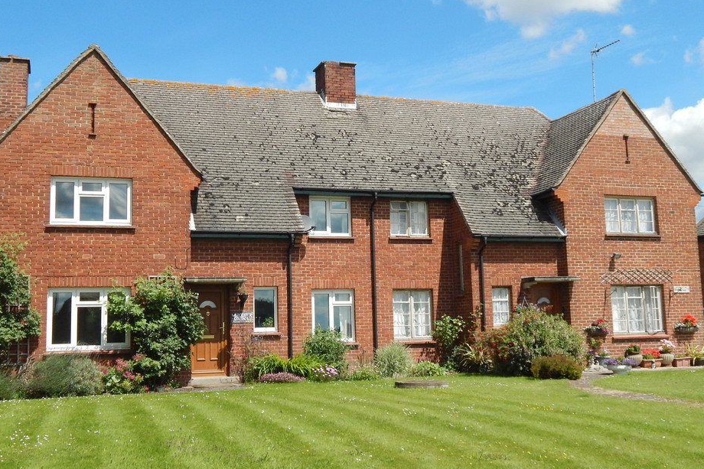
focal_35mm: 44
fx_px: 860
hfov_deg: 44.5
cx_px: 328
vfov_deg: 30.5
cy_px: 217
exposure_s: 1/1000
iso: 400
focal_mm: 6.8
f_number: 6.9
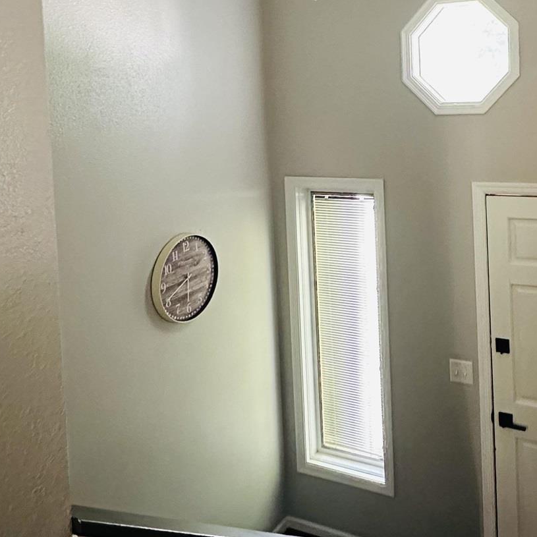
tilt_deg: -1.3
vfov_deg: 45.1
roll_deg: +1.2
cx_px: 380
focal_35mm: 35
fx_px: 614
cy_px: 115
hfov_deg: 46.1
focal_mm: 2.22
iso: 1000
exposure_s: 1/40
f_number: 2.2
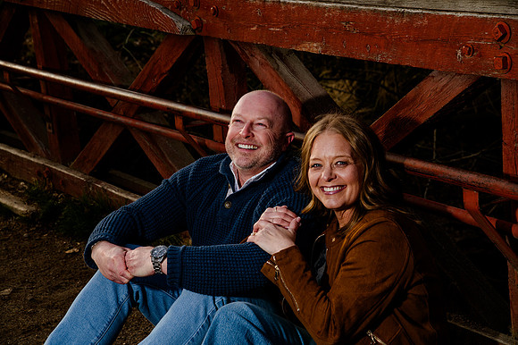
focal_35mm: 86
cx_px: 259
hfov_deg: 23.7
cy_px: 172
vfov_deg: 15.9
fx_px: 1237
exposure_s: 1/160
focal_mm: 86
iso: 250
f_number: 9
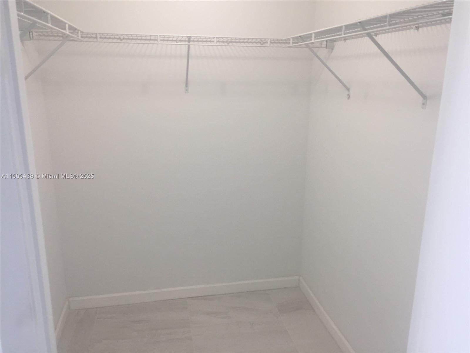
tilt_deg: -14.1
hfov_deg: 61.7
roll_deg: -1.7
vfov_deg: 48.2
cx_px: 235
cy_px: 176
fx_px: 394
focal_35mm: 29
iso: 40
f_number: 2.2
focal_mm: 4.15
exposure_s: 1/60
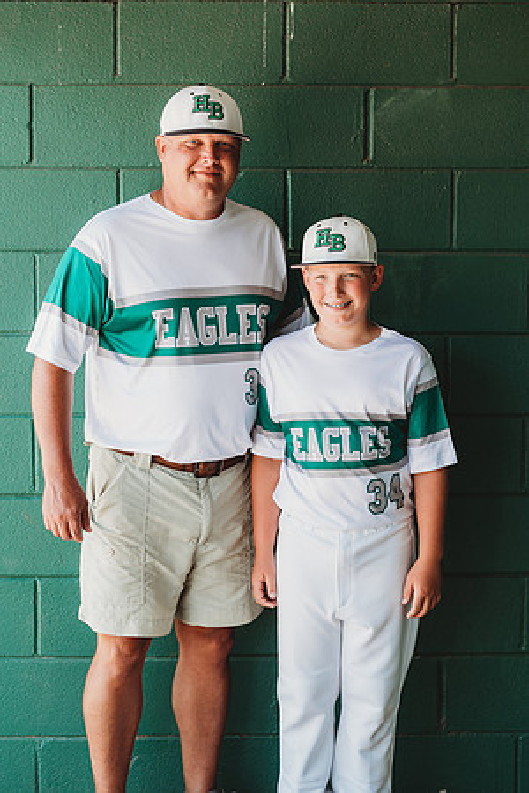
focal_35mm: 85
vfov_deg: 23.9
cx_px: 264
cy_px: 396
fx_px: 1873
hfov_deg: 16.1
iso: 100
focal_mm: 85
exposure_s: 1/160
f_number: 2.8
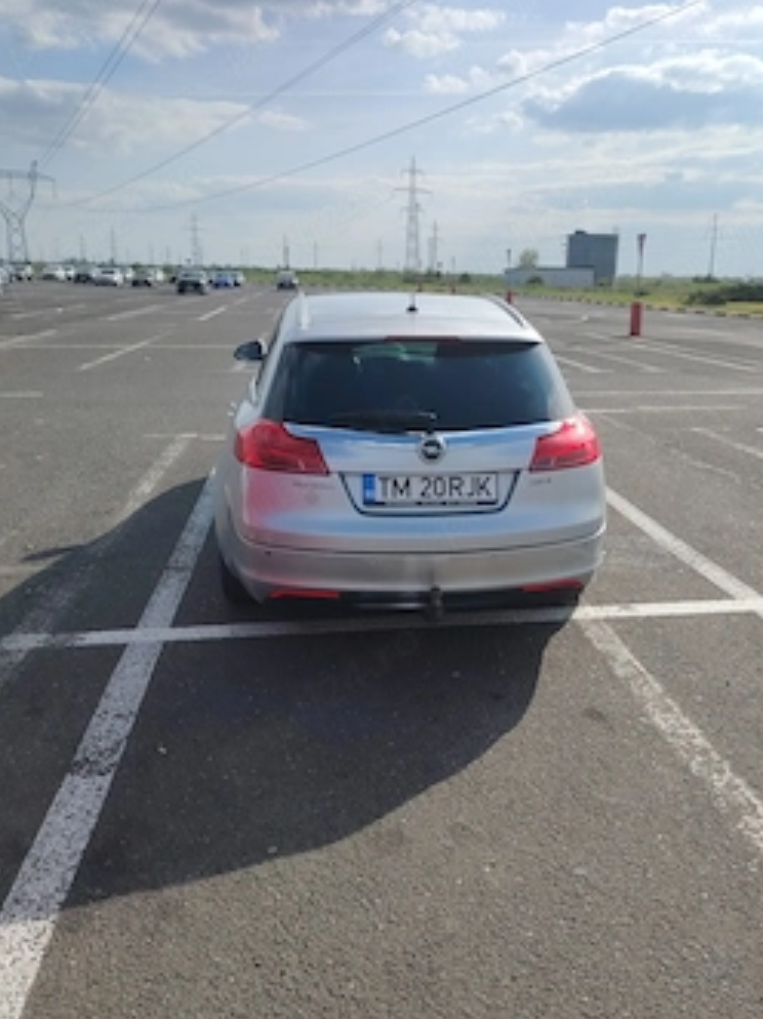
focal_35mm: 29
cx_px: 428
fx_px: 853
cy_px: 517
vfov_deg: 61.7
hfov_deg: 48.1
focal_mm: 5.25
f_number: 1.75
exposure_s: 1/1800
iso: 100
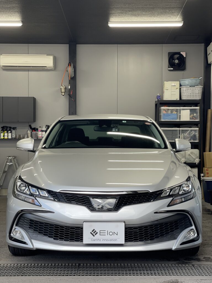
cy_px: 142
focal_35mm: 64
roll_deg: -0.2
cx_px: 106
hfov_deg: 22.9
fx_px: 523
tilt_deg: +1.2
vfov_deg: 30.3
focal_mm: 7.5
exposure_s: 1/121
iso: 50
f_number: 2.2
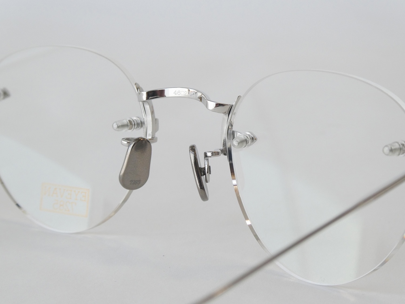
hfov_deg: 17.1
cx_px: 202
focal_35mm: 115
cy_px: 152
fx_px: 1345
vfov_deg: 12.9
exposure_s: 1/125
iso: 80
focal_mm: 20.6
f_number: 5.1
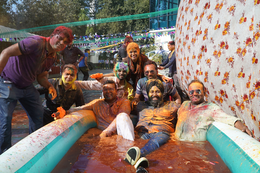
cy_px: 86
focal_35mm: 31
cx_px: 130
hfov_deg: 60.3
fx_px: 224
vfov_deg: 42.3
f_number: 6.3
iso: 100
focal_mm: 21
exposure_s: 1/200
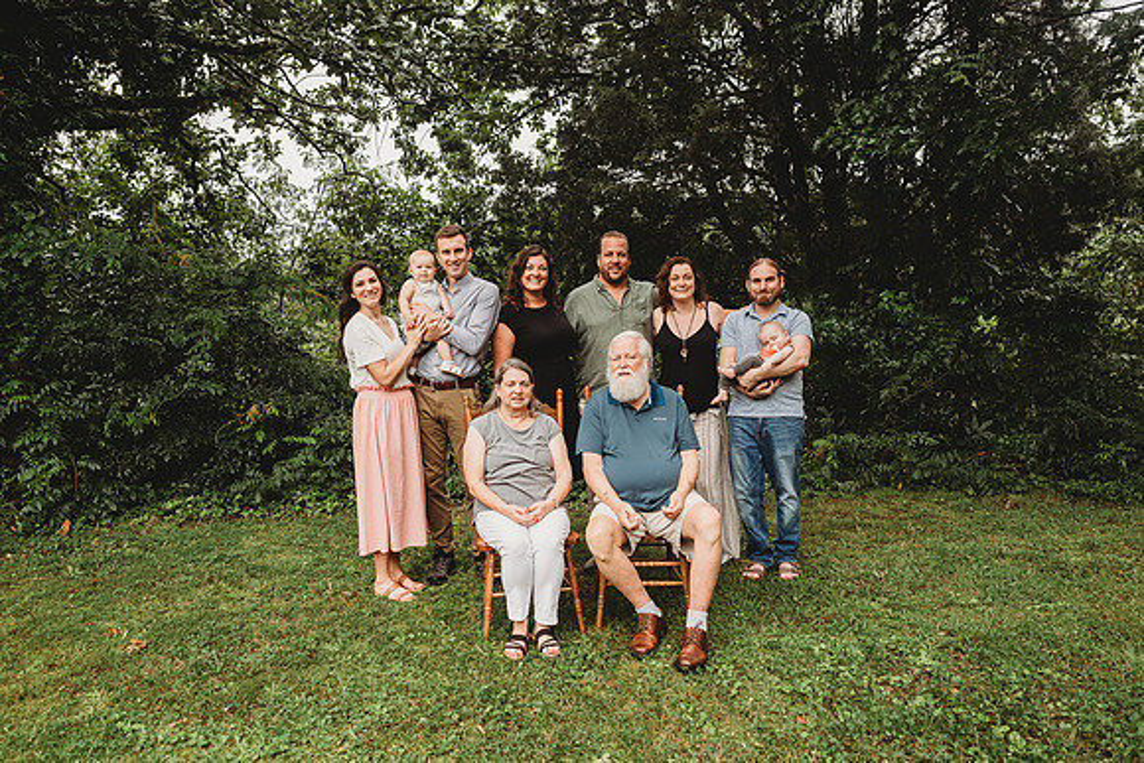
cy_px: 383
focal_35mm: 26
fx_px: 821
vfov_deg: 49.9
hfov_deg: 69.7
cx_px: 548
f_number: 3.5
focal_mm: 24
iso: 400
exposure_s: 1/160
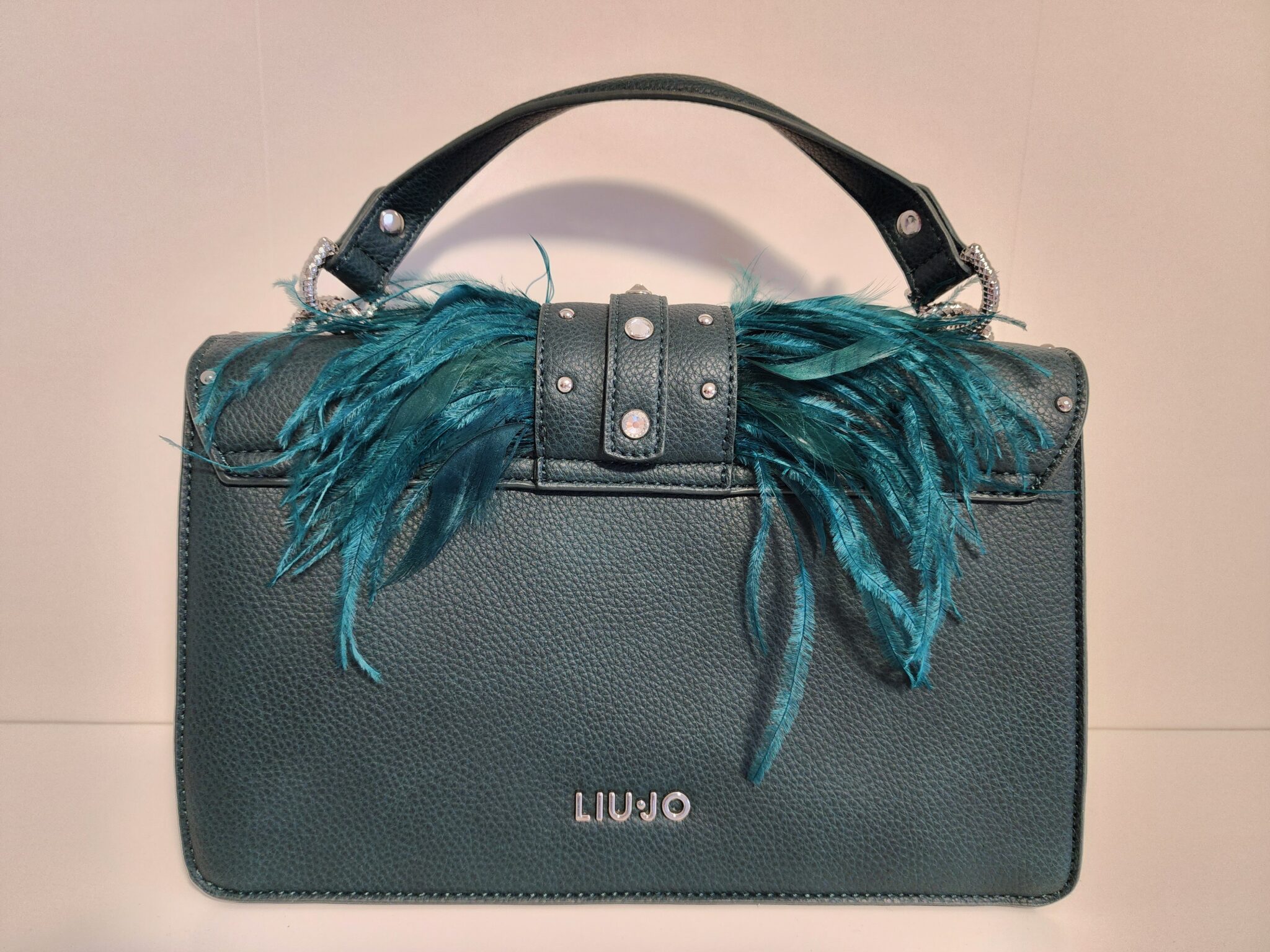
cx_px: 635
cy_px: 476
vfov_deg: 58.9
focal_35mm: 23
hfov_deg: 73.9
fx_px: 844
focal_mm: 6.4
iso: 320
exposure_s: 1/40
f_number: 1.8
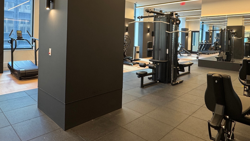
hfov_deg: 74.1
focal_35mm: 25
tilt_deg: -1.7
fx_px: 166
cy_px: 43
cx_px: 126
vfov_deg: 45.0
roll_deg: -1.9
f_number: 2.2
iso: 200
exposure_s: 1/60
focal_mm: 2.22
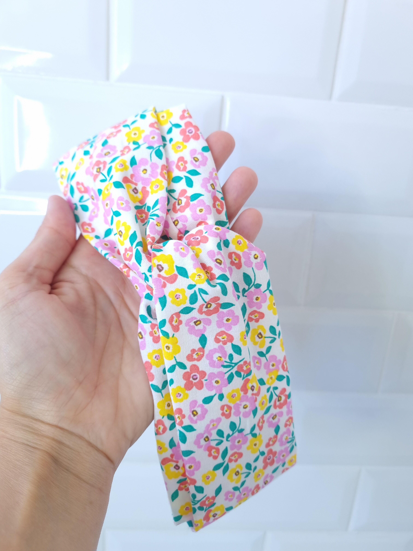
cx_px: 206
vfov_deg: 67.3
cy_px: 276
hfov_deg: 53.1
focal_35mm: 26
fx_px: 414
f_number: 1.8
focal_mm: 5.4
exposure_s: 1/30
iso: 100
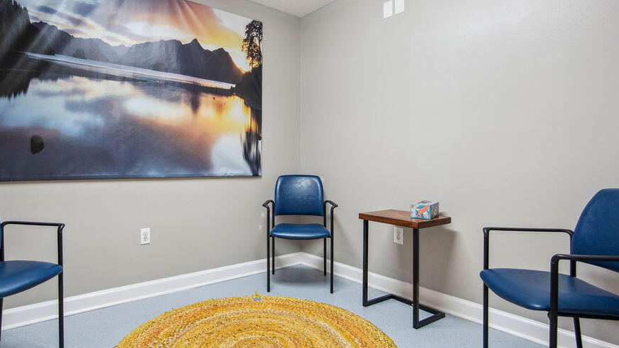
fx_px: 345
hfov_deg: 83.4
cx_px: 267
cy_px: 164
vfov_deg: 53.5
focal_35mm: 21
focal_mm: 17
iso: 800
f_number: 8
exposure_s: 1/25
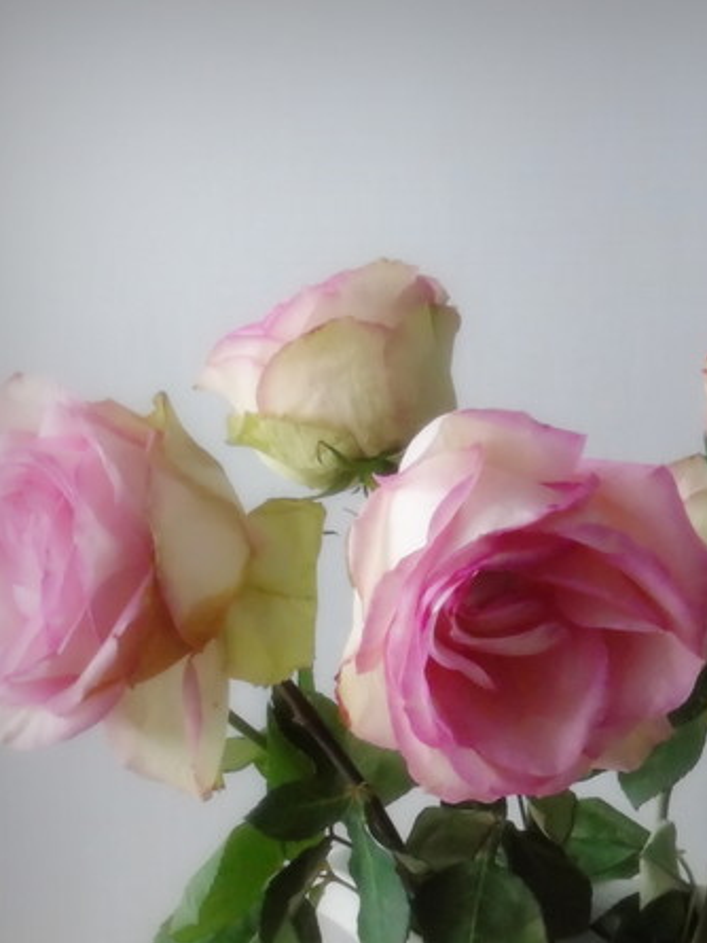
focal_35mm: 93
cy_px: 862
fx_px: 2531
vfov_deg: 20.6
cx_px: 592
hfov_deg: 15.8
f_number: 4.1
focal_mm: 8.2
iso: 640
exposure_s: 1/20
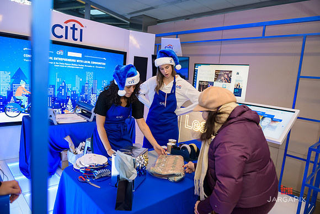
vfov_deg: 53.2
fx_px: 213
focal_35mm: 24
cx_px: 160
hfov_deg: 73.7
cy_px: 107
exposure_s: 1/125
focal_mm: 24
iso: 800
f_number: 3.2
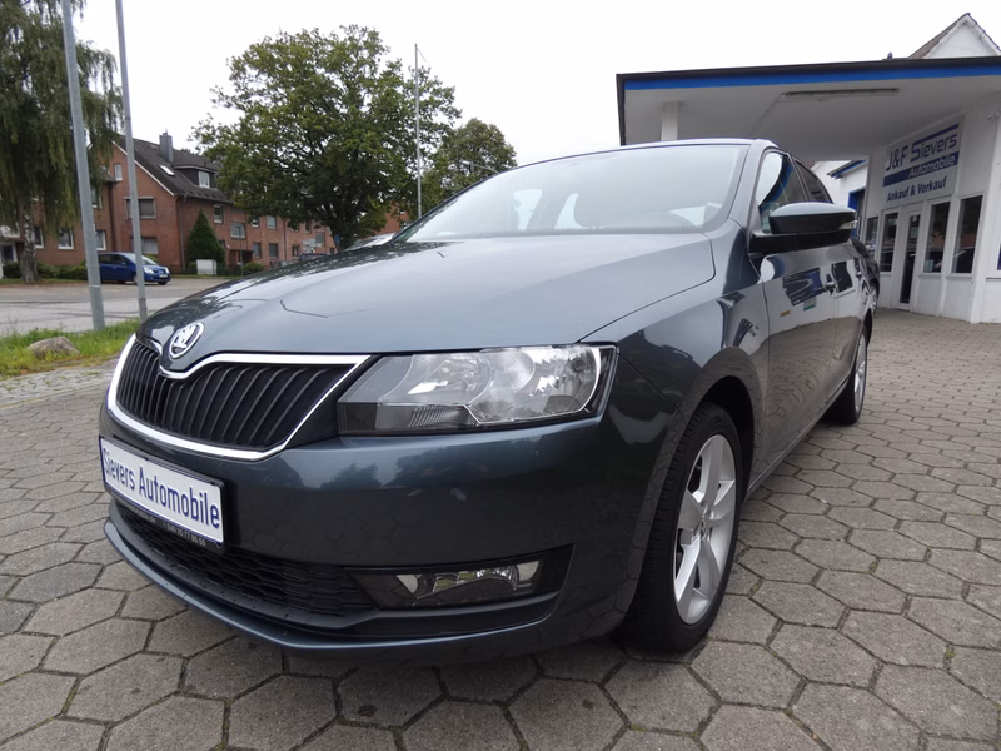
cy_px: 376
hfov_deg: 81.7
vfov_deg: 66.0
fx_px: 578
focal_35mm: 20
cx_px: 500
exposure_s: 1/160
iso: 80
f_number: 2.8
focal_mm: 3.6
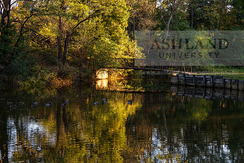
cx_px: 122
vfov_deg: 19.5
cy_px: 82
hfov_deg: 28.8
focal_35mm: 70
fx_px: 475
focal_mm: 70
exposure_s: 1/250
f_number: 4.5
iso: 500
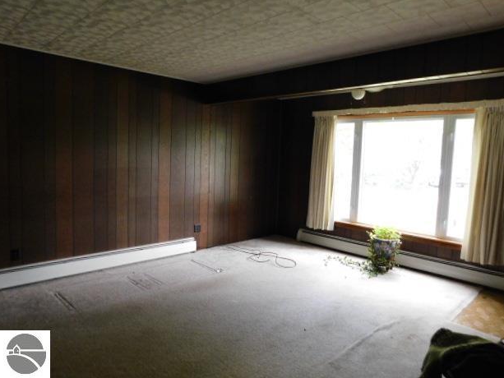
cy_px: 182
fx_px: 350
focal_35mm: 24
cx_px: 260
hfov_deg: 71.6
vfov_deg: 56.8
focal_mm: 4
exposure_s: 1/20
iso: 400
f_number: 3
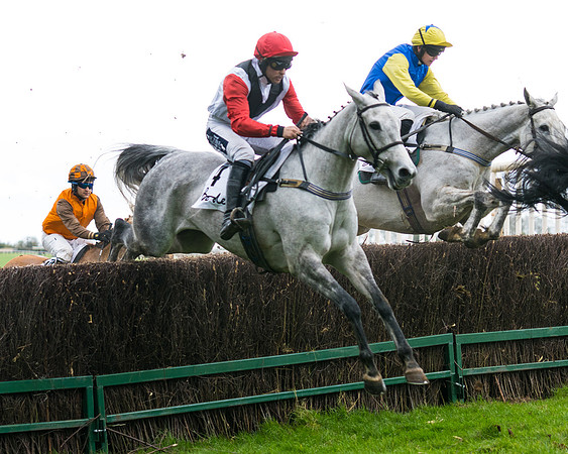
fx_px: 2279
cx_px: 391
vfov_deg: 11.4
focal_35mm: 136
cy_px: 227
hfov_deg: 14.2
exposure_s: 1/1000
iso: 500
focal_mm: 70
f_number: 2.8
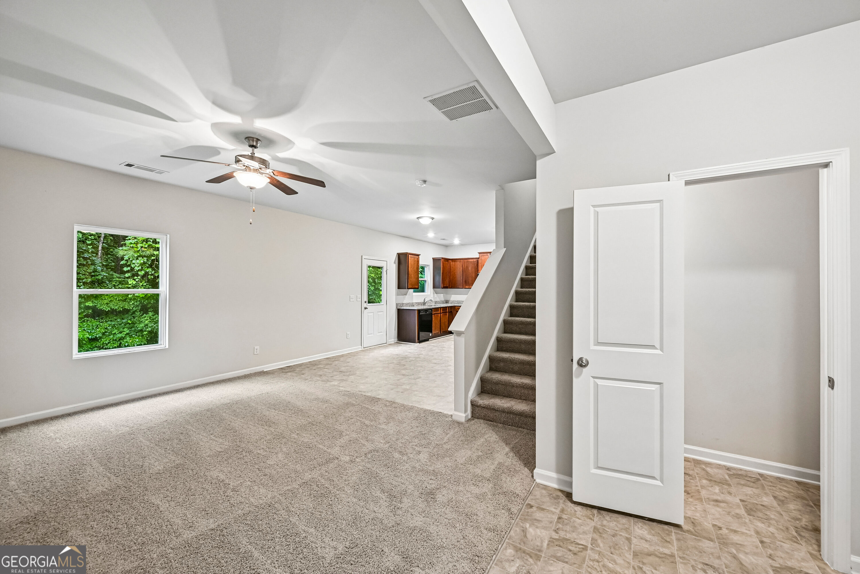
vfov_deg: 81.2
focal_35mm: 14
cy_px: 287
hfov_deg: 104.3
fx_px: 334
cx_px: 430
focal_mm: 14
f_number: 8
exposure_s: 1/15
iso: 1100
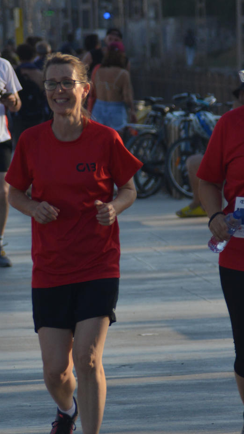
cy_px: 220
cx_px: 95
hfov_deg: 1.7
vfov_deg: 3.1
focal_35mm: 696
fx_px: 8009
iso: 400
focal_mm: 200
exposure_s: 1/1600
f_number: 6.3
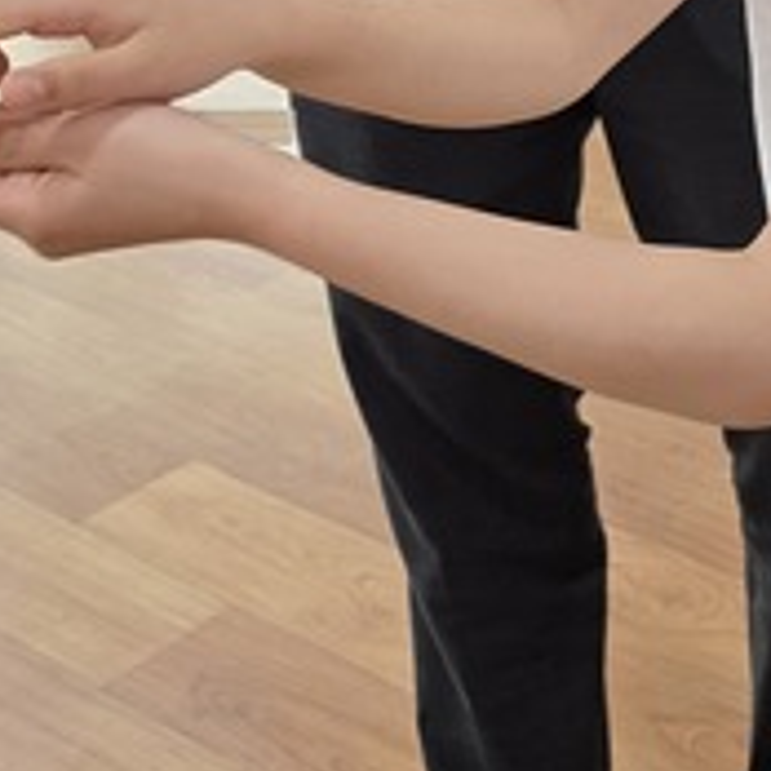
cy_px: -80
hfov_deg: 20.3
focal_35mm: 78
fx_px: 1966
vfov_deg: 21.1
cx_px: 1008
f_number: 1.7
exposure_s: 1/120
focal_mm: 6.3
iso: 160
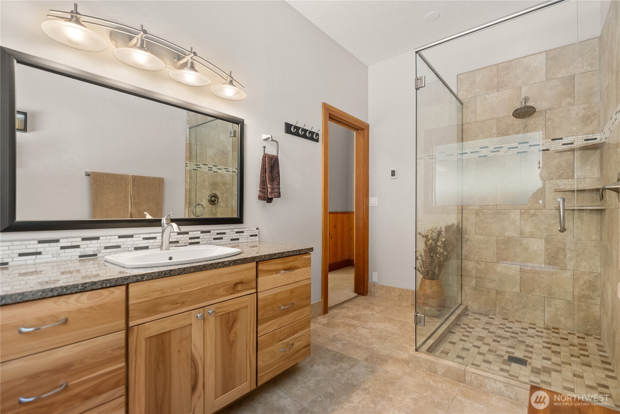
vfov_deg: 72.8
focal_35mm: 16
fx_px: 281
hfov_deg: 95.6
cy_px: 207
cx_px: 310
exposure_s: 1/50
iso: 200
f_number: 2.8
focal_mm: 16.3
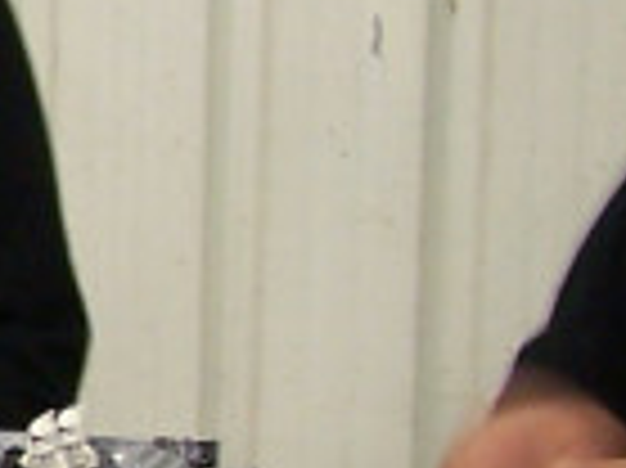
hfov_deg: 6.5
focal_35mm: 295
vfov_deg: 5.0
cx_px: -725
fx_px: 5330
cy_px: 410
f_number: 2.8
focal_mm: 6.7
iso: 80
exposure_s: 1/2
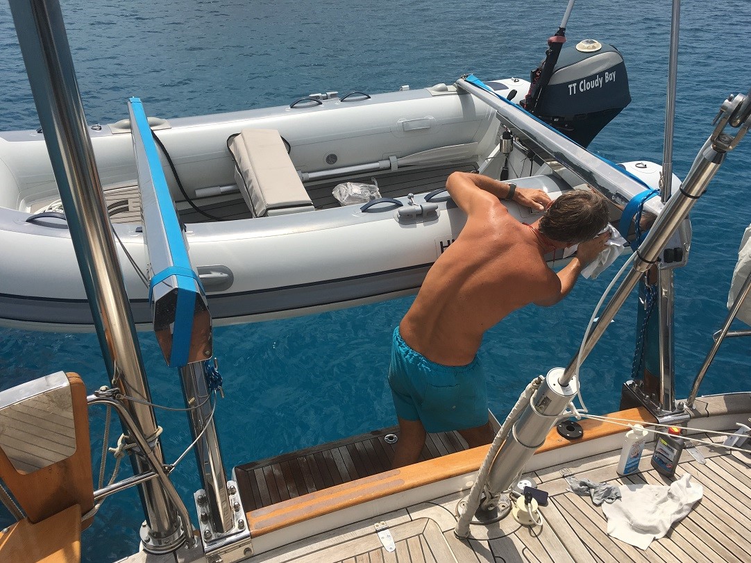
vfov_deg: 48.2
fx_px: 629
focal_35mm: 29
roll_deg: -2.3
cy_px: 282
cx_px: 376
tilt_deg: -29.4
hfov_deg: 61.7
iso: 25
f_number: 2.2
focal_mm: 4.15
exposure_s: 1/2747
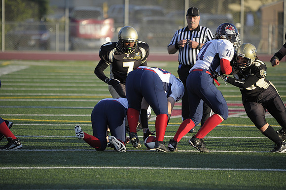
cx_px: 143
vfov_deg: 3.1
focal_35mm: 450
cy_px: 95
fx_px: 3573
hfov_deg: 4.6
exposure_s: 1/1000
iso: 1100
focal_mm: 450
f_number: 6.3
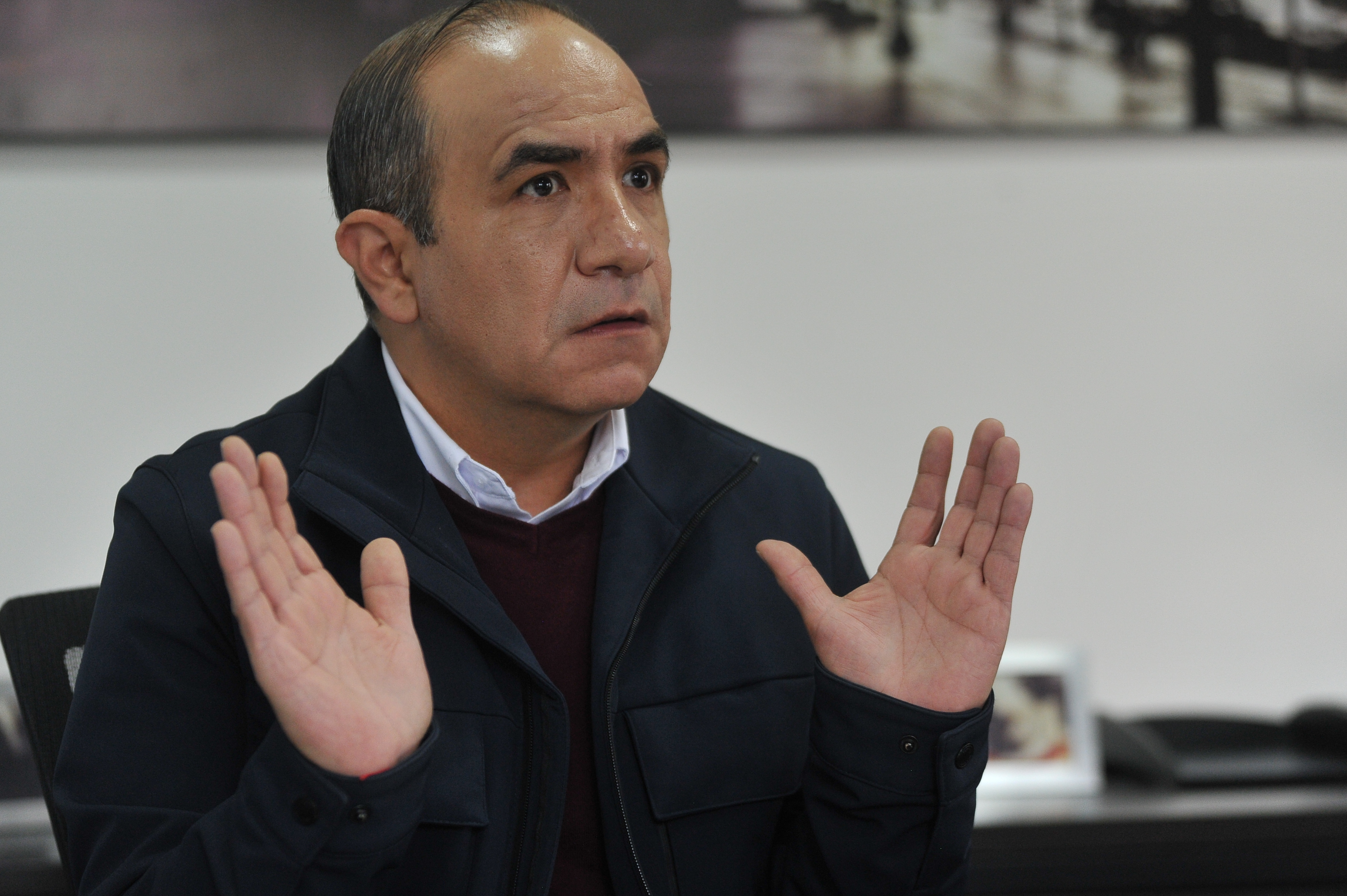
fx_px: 3029
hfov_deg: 25.1
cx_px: 659
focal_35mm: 81
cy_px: 404
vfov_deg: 16.8
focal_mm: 72
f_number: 2.8
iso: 2000
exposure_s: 1/500
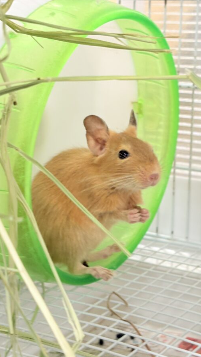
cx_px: 123
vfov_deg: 27.9
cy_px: 178
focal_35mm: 76
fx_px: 721
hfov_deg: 15.9
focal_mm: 5.96
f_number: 1.6
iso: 125
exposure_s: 1/50
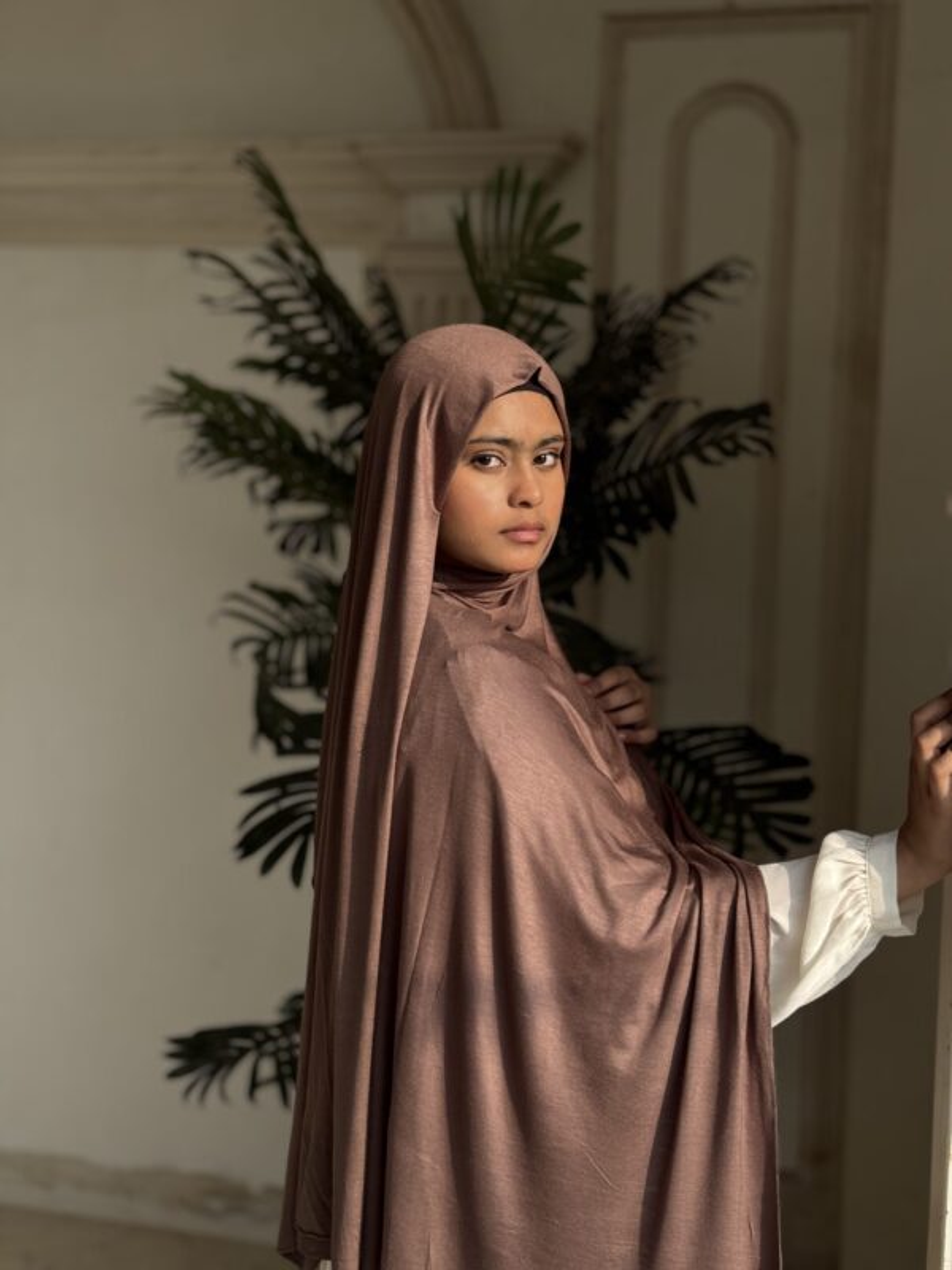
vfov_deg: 39.7
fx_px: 1760
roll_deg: -1.7
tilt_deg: -4.6
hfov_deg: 30.3
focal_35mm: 48
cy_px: 635
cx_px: 476
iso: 64
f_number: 1.78
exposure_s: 1/2045
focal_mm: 6.76
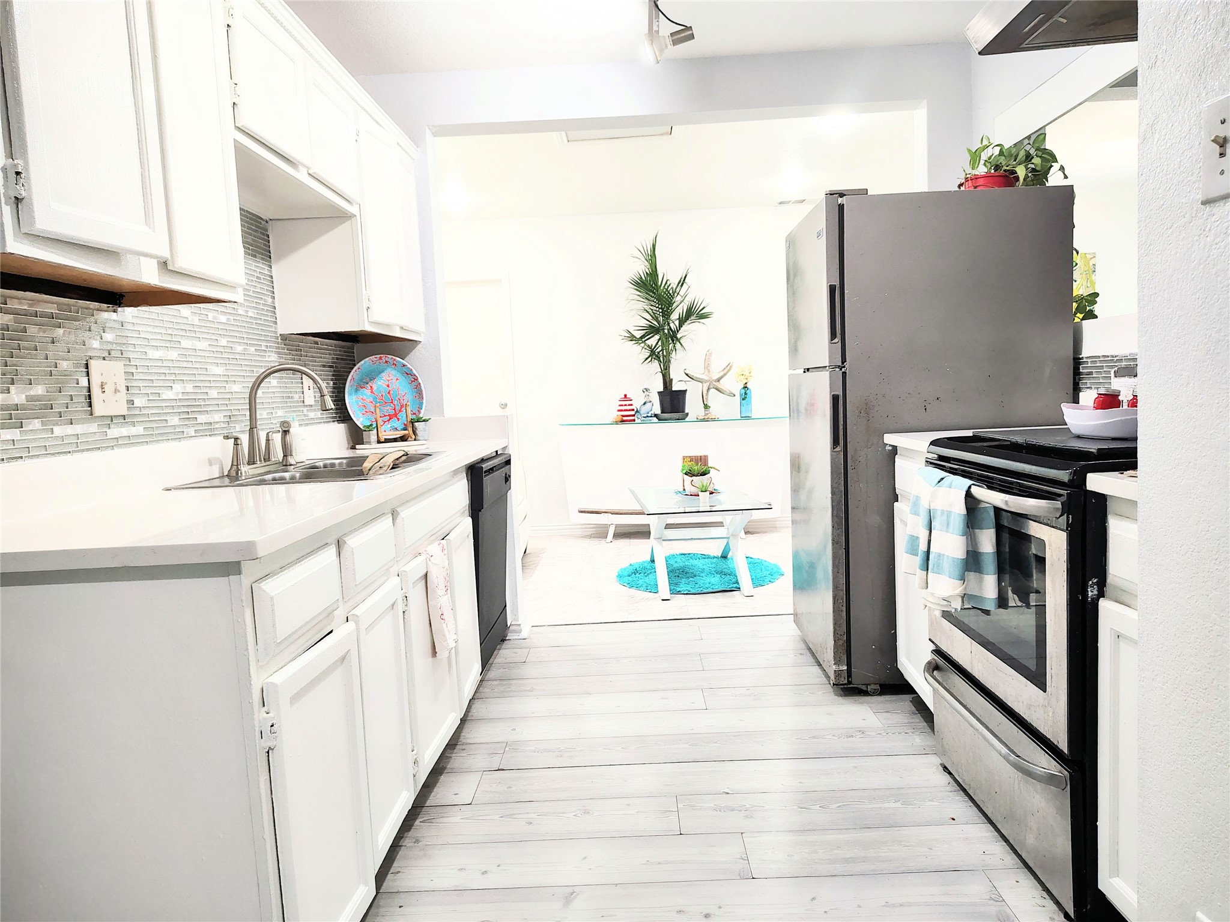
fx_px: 853
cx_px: 615
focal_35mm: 24
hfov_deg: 71.6
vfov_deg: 56.8
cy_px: 461
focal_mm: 5.56
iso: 670
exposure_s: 1/120
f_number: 1.8
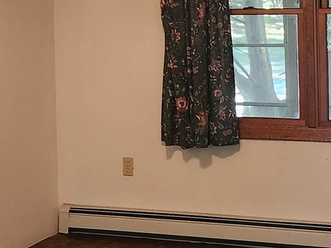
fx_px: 956
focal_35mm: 100
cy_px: 29
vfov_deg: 14.6
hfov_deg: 19.6
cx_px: 187
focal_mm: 5.4
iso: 800
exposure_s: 1/120
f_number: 1.8
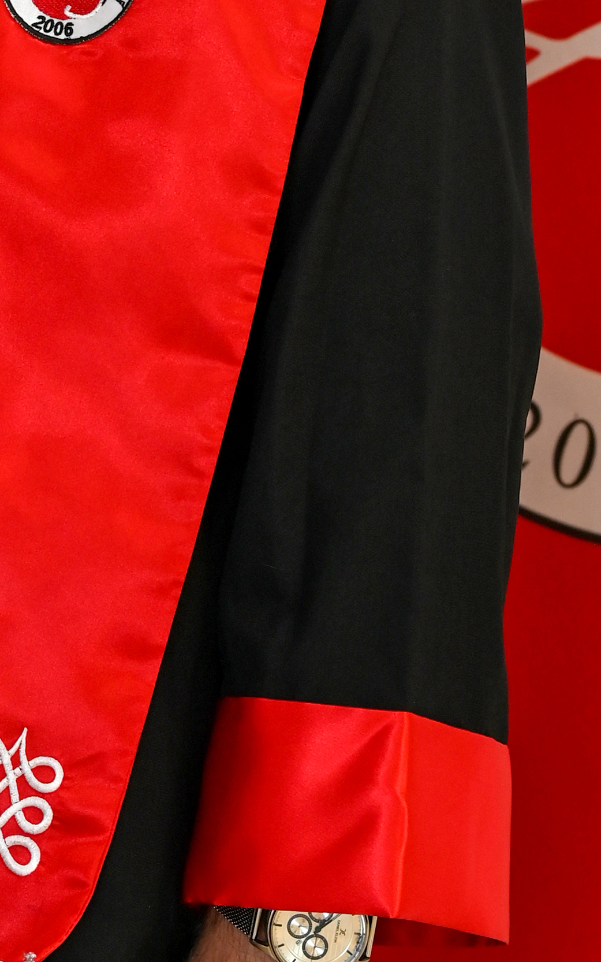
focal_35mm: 185
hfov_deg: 7.0
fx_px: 4847
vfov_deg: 11.0
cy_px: -315
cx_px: -117
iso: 450
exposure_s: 1/60
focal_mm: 50
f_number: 4
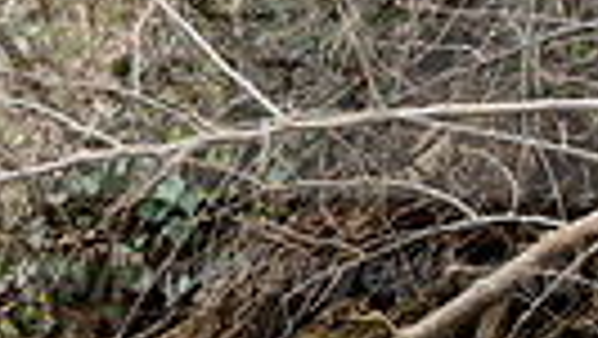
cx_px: -656
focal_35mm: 356
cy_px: 367
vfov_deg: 3.4
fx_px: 5648
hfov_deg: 5.9
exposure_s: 1/250
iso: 320
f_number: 6.3
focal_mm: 78
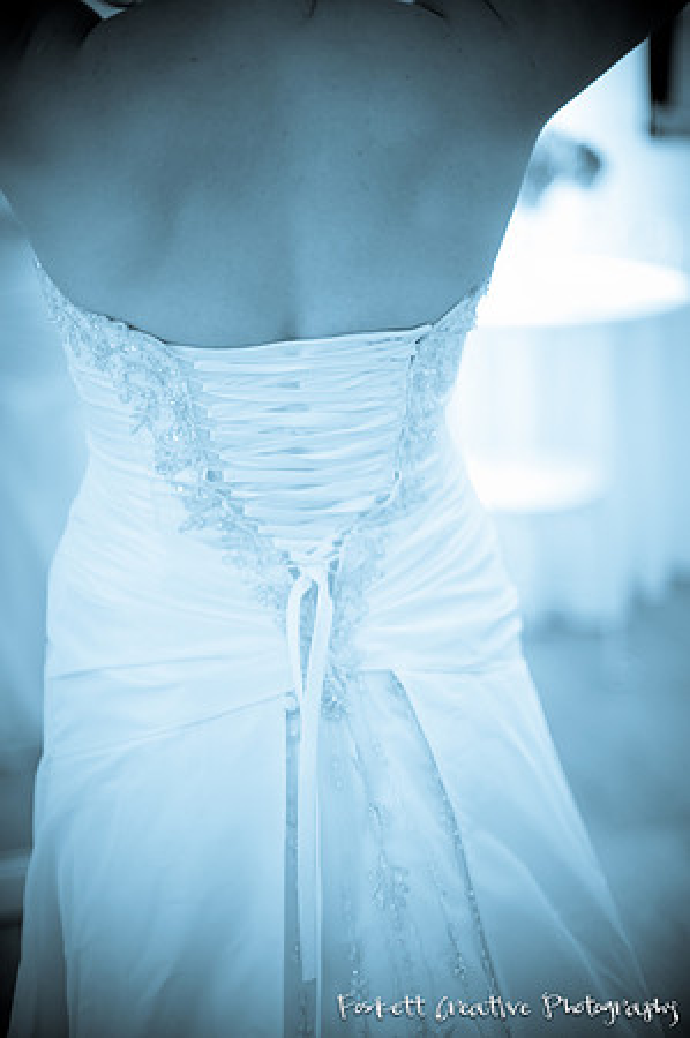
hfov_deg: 26.9
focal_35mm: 50
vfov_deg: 39.6
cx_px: 345
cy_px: 519
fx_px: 1441
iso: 1000
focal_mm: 50
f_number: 1.4
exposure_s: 1/80
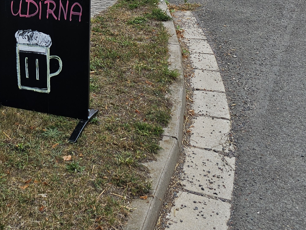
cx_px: -26
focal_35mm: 64
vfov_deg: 21.2
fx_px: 566
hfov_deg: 27.8
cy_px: -52
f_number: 1.7
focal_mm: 6.3
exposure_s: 1/180
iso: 12
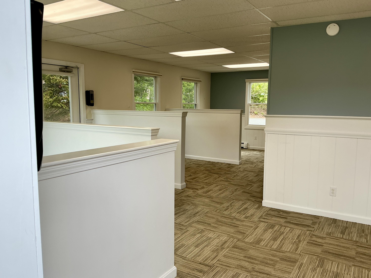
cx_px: 186
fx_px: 300
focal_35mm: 28
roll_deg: -1.1
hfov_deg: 63.4
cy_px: 139
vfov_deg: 49.7
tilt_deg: -6.7
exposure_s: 1/120
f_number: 1.8
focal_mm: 3
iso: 32
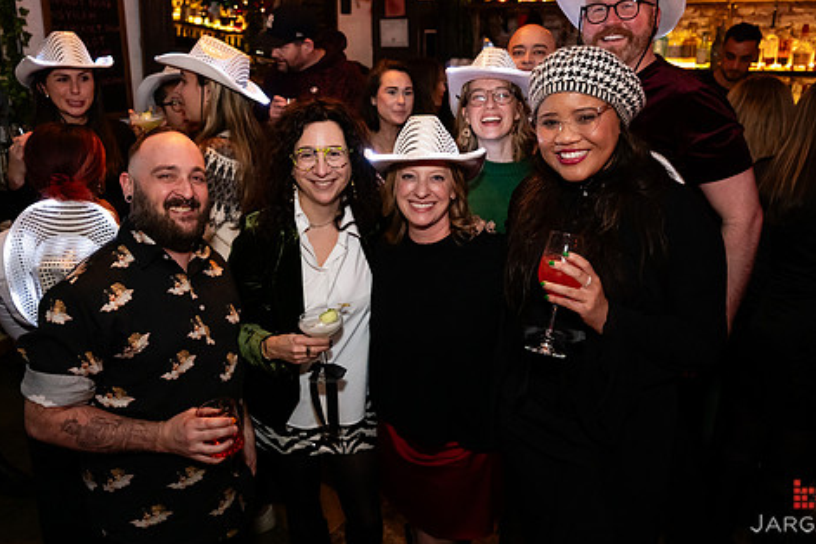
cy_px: 235
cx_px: 414
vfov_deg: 43.5
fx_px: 680
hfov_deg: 61.9
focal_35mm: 30
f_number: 3.2
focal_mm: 24
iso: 3200
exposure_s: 1/125
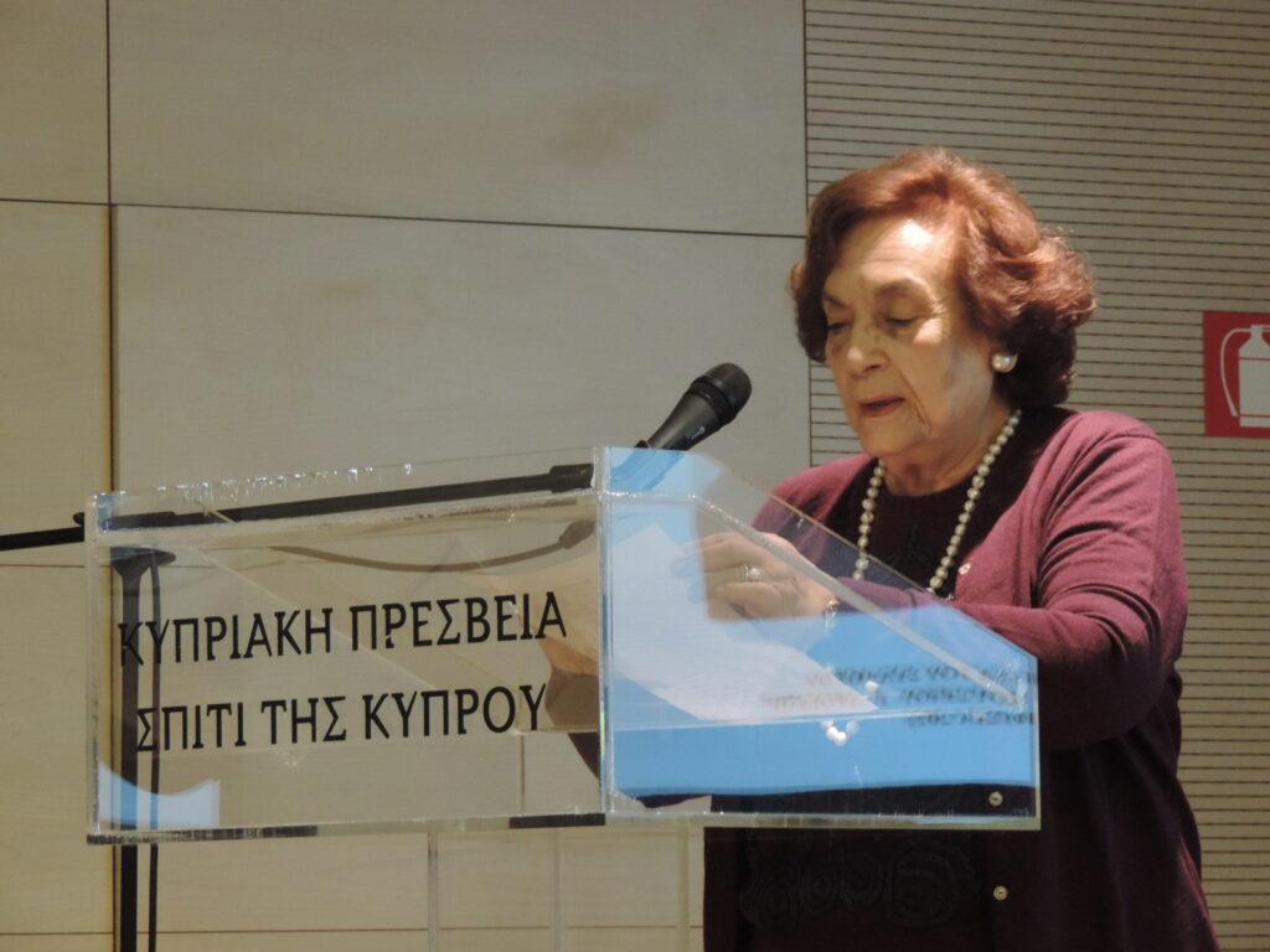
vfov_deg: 8.0
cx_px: 635
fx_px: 6787
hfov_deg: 10.7
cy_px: 476
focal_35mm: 185
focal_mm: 33
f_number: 4.6
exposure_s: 1/20
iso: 800
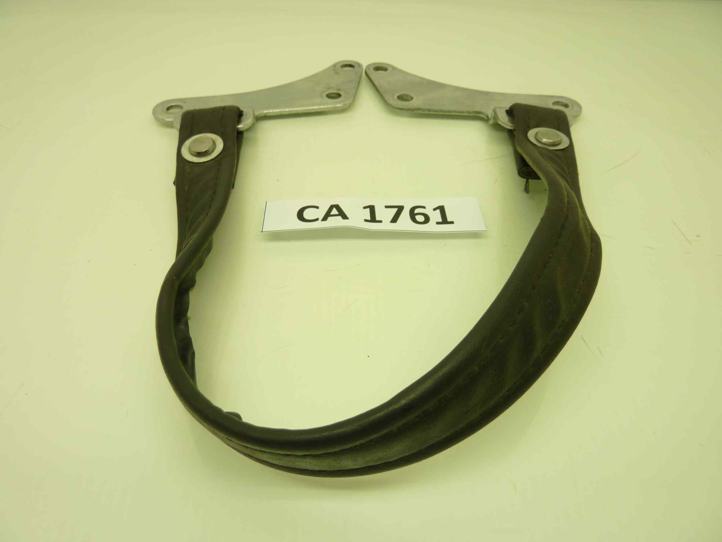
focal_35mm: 25
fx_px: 521
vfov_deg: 54.9
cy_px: 271
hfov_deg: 69.4
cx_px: 361
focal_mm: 4.1
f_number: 3.3
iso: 80
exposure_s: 1/30
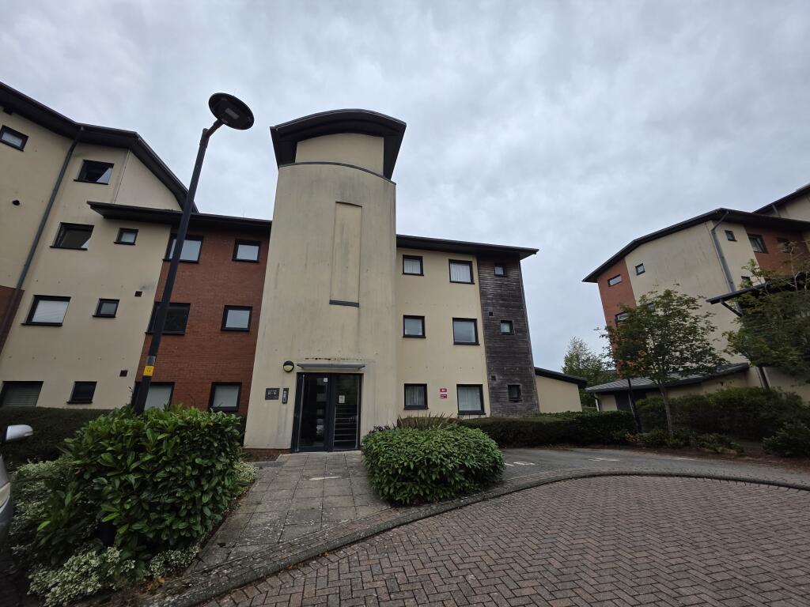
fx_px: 304
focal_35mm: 13
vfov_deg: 89.9
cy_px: 304
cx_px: 405
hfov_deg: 106.2
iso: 40
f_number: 1.9
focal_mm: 2.2
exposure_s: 1/1751
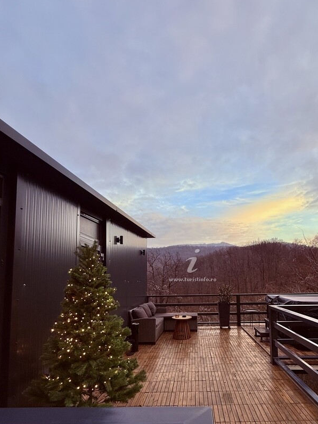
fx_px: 220
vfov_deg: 86.0
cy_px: 266
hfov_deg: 70.7
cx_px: 194
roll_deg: +0.2
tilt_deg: +4.2
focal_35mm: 18
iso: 50
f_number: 2.2
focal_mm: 2.22
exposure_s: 1/145
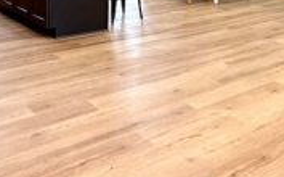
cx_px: 221
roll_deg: -1.5
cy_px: -47
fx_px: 433
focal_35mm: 56
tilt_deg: -3.9
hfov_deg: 35.3
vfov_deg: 21.1
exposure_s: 1/120
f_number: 2.2
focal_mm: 2.22
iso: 250
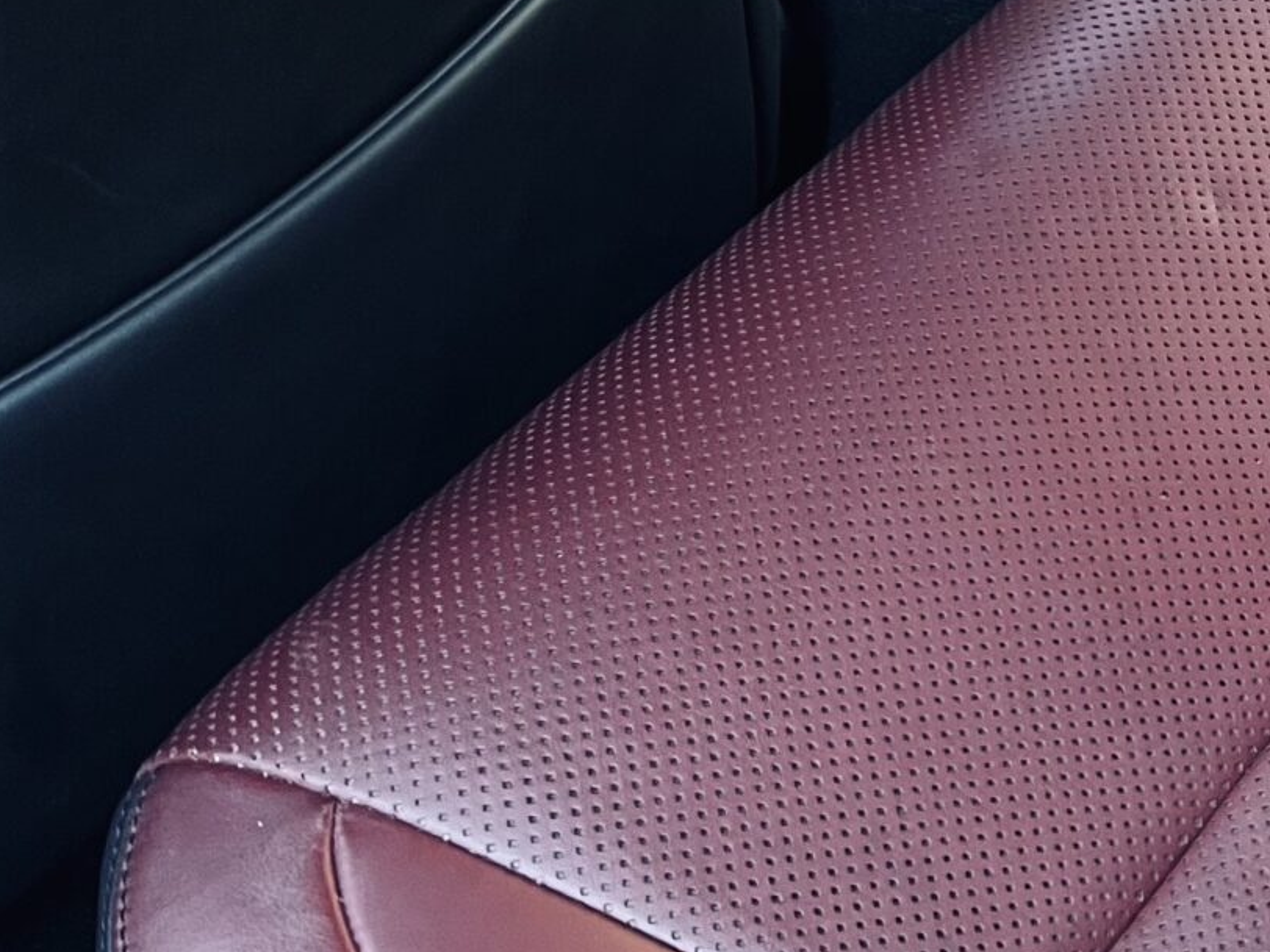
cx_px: 1996
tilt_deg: -42.8
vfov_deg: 17.9
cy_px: 258
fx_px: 3008
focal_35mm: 82
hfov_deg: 20.0
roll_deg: -4.7
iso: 200
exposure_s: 1/60
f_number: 1.5
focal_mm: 5.7
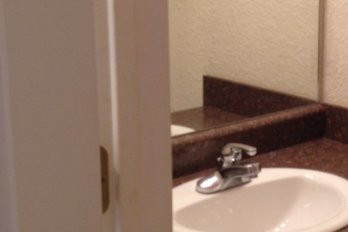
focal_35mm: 81
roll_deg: +1.2
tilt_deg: -14.4
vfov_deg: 16.8
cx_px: 281
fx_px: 783
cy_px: 90
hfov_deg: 24.6
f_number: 2.4
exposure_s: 1/20
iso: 64
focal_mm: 4.28
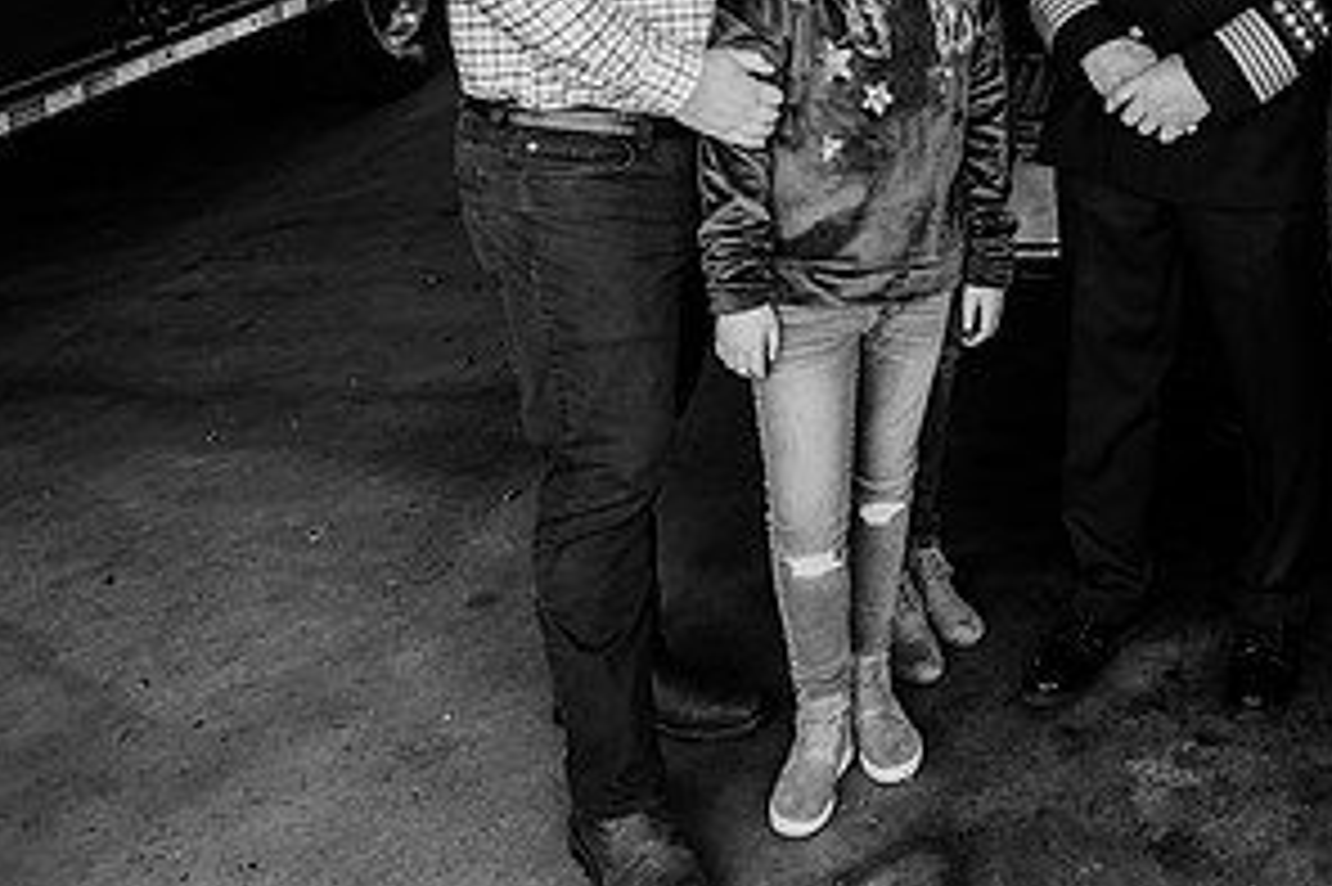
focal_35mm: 47
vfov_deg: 27.6
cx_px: 1215
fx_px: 1738
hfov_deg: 38.8
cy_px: 97
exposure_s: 1/250
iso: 250
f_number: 3.2
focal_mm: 24
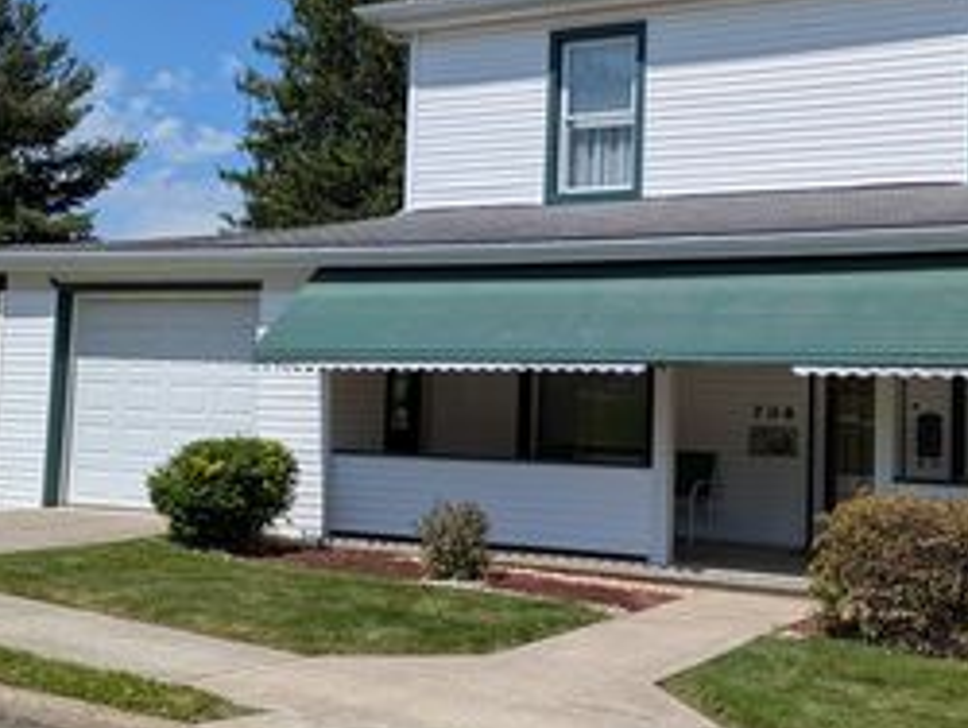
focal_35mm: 50
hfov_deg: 38.0
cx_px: 581
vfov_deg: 29.1
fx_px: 1400
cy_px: 296
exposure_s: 1/4444
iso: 52
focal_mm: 5.43
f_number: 1.89
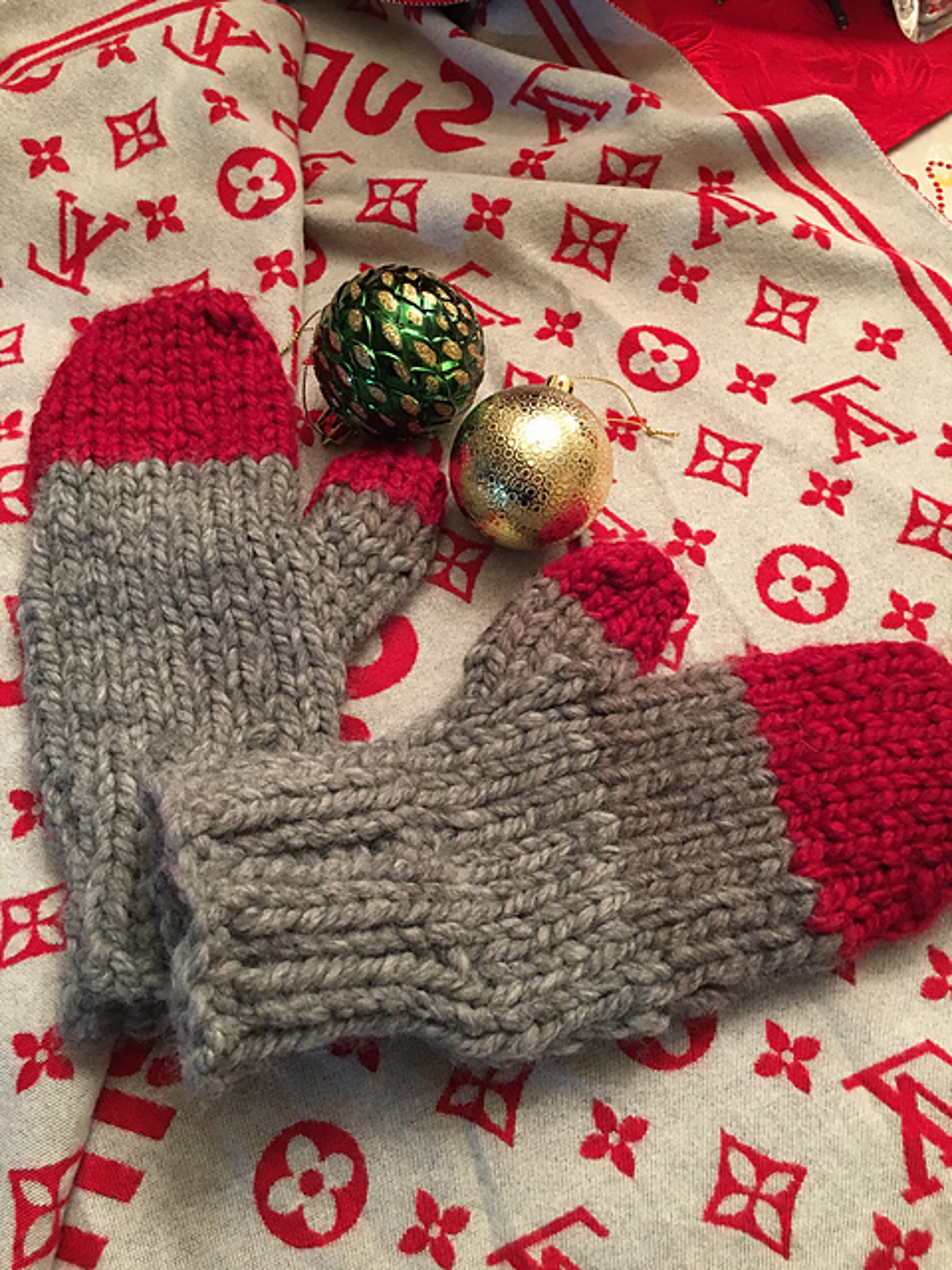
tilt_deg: -63.7
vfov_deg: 61.7
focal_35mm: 29
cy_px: 635
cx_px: 476
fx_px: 1063
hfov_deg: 48.2
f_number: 2.2
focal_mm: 4.15
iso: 100
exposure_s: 1/10
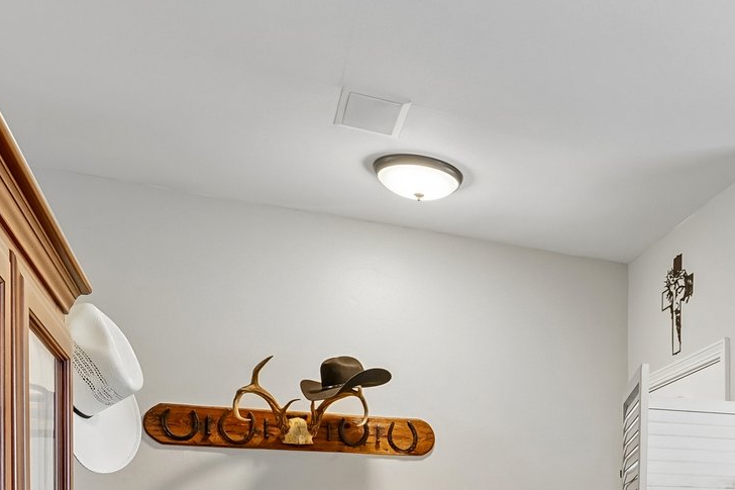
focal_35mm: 45
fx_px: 918
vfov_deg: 26.9
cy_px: 565
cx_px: 755
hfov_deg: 38.2
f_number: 8
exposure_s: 1/13
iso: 400
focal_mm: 16
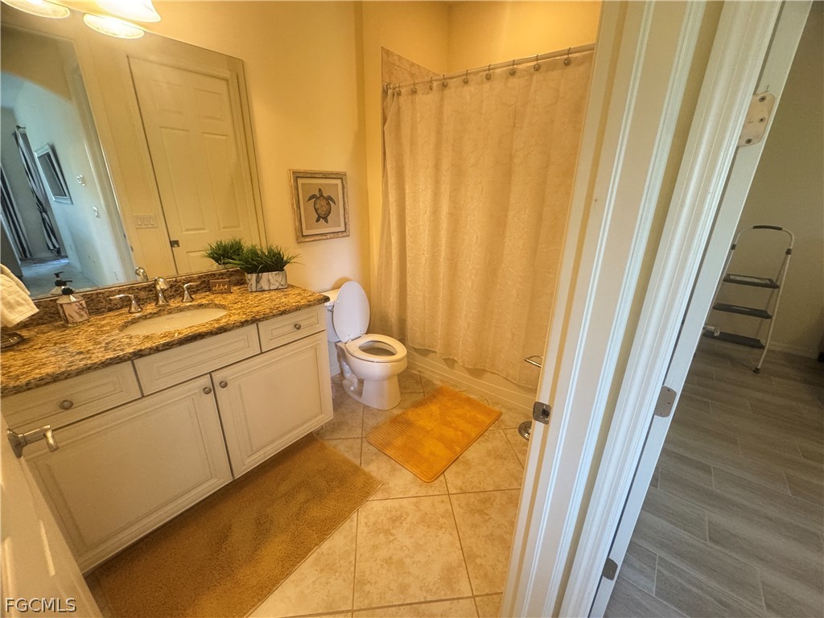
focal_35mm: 14
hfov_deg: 102.1
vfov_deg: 85.7
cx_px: 412
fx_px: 333
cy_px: 309
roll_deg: -1.1
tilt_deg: -20.8
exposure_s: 1/60
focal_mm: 2.22
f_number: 2.2
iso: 500
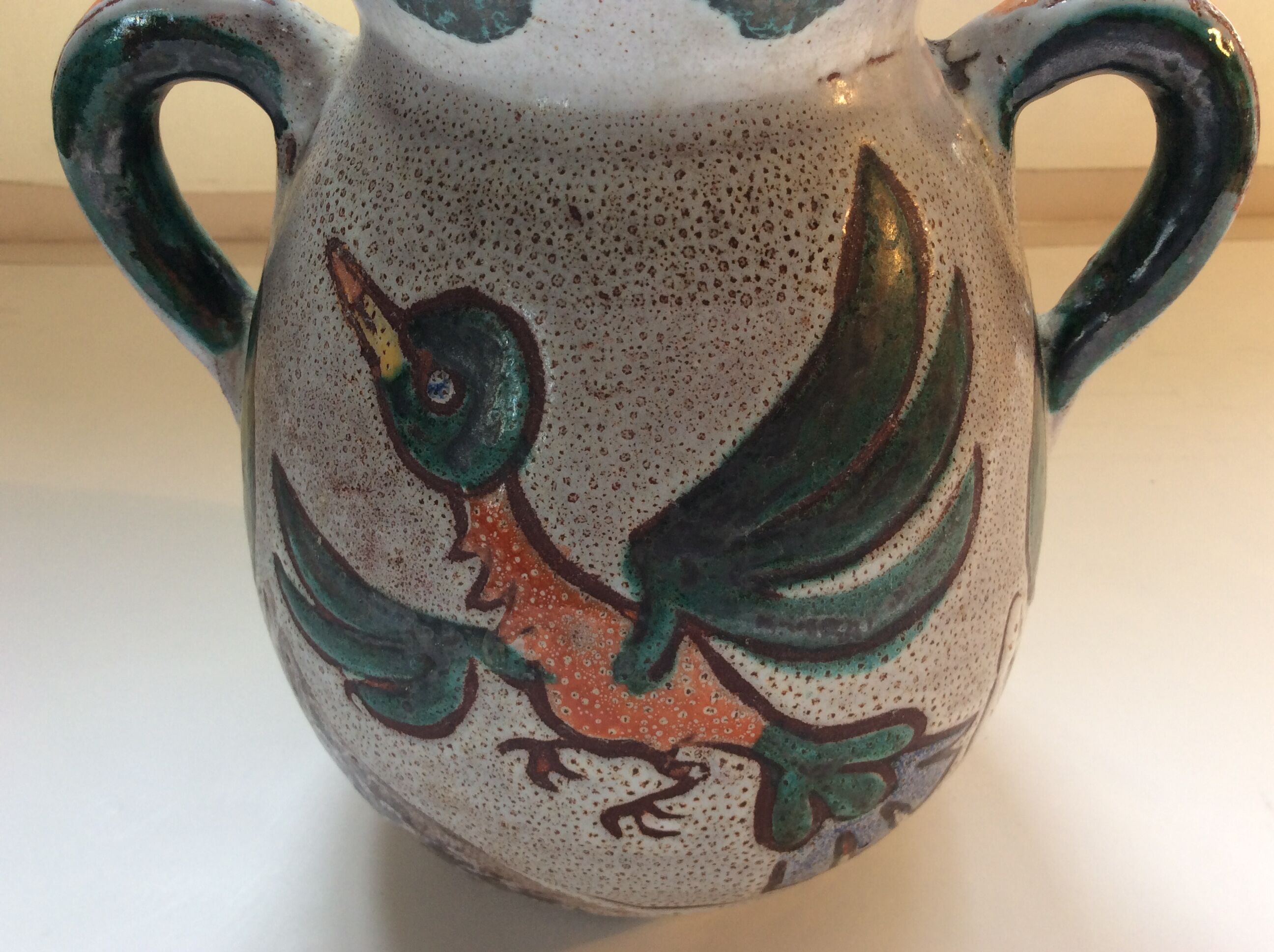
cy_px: 476
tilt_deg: -34.0
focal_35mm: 32
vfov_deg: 44.1
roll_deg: +2.9
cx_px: 637
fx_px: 1176
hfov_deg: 56.9
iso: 40
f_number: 2.4
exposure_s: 1/25
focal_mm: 3.3
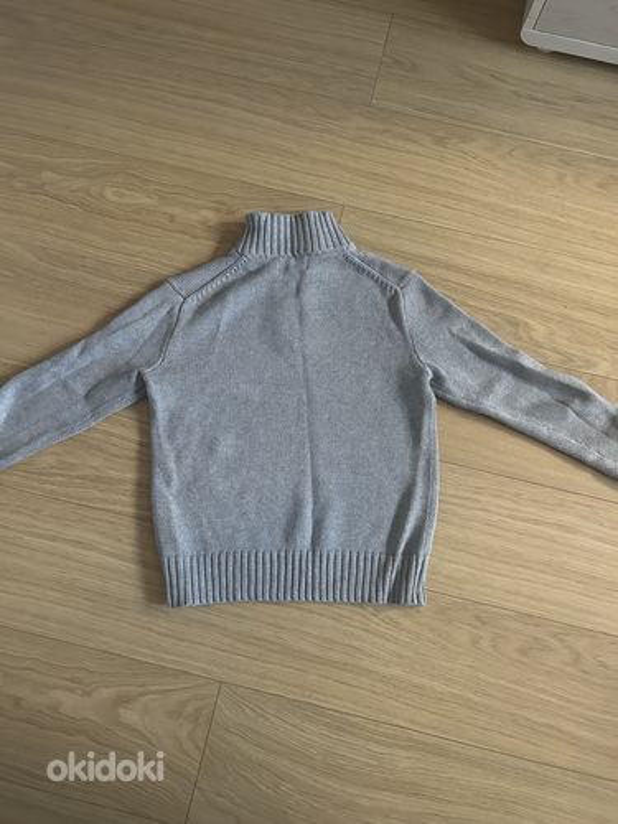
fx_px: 619
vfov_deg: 67.3
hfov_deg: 53.1
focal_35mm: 26
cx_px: 309
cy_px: 412
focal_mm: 5.7
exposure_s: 1/45
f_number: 1.5
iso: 500
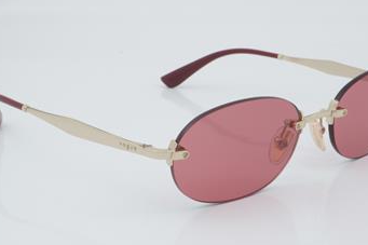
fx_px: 899
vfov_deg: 15.5
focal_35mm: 88
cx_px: 201
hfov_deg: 23.1
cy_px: 133
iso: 100
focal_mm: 50
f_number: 32
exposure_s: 1/3
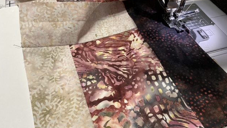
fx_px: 193
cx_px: 113
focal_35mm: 32
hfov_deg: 61.0
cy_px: 59
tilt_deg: -50.3
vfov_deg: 36.6
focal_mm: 3
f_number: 1.8
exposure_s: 1/60
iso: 80
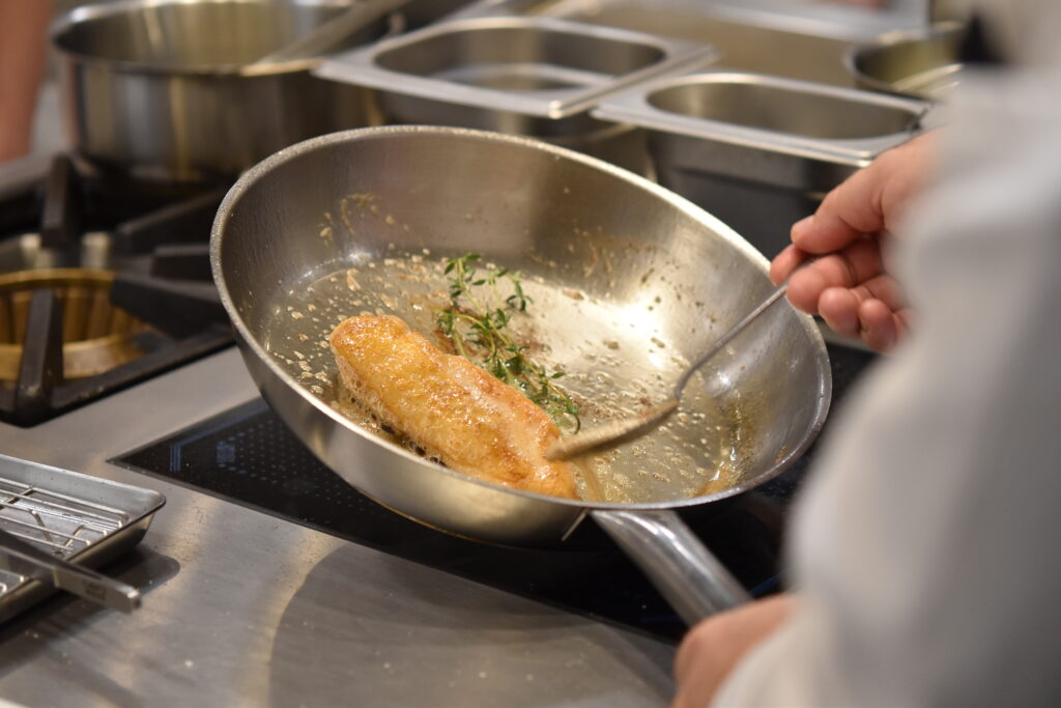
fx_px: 2653
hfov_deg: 22.6
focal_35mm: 90
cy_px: 354
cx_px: 530
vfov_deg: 15.2
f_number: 2.8
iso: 1000
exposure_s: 1/320
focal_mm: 60
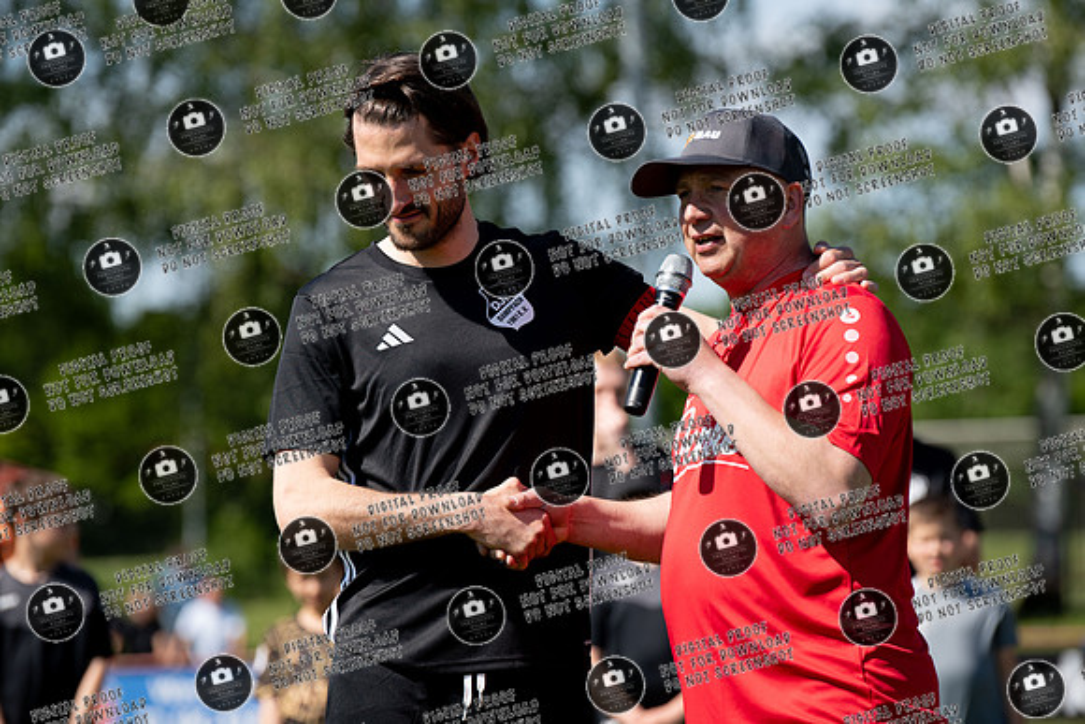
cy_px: 345
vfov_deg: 7.7
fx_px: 5366
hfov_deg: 11.5
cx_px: 568
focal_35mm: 178
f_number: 4
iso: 100
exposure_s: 1/800
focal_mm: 170
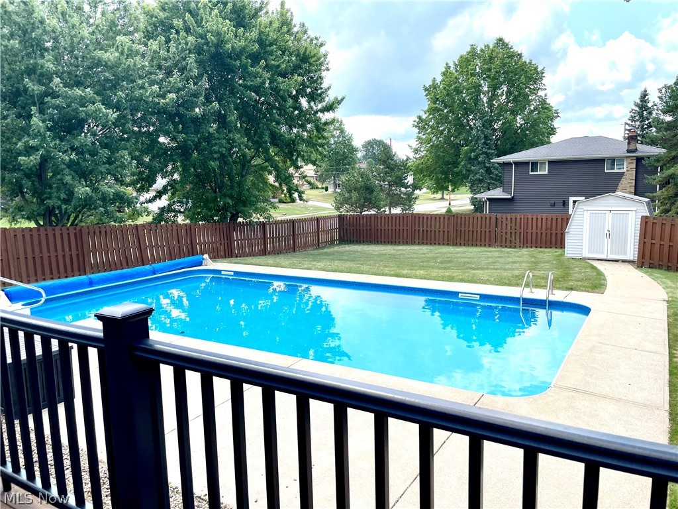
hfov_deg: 67.3
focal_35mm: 26
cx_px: 339
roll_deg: +1.4
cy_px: 254
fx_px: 509
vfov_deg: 53.1
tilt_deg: -8.2
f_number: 1.6
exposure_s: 1/1715
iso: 32
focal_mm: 4.2
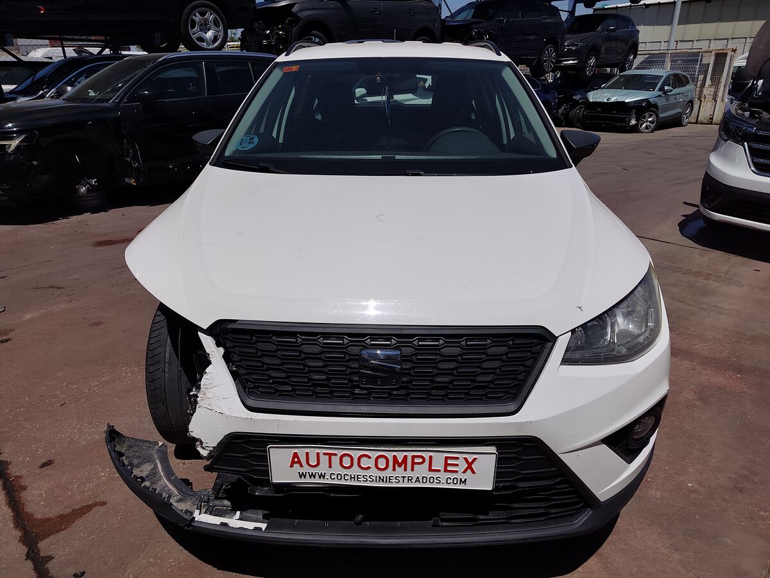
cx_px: 385
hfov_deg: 73.9
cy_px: 289
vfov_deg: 58.9
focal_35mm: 23
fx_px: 512
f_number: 1.7
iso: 50
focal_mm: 6.07
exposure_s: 1/2976
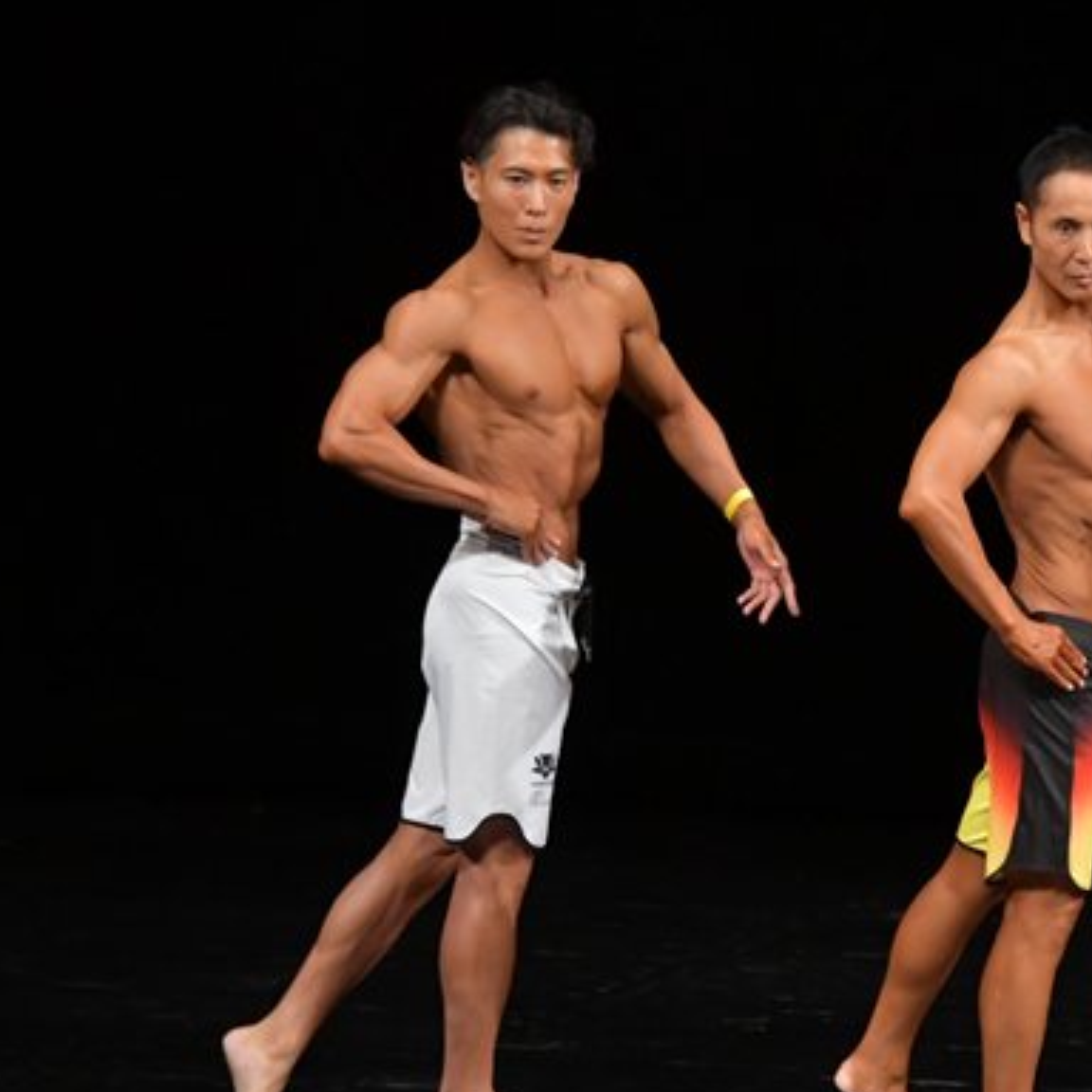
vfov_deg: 4.3
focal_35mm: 412
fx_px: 14704
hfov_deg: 4.2
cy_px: 660
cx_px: 1011
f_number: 5.6
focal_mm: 160
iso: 3200
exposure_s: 1/400
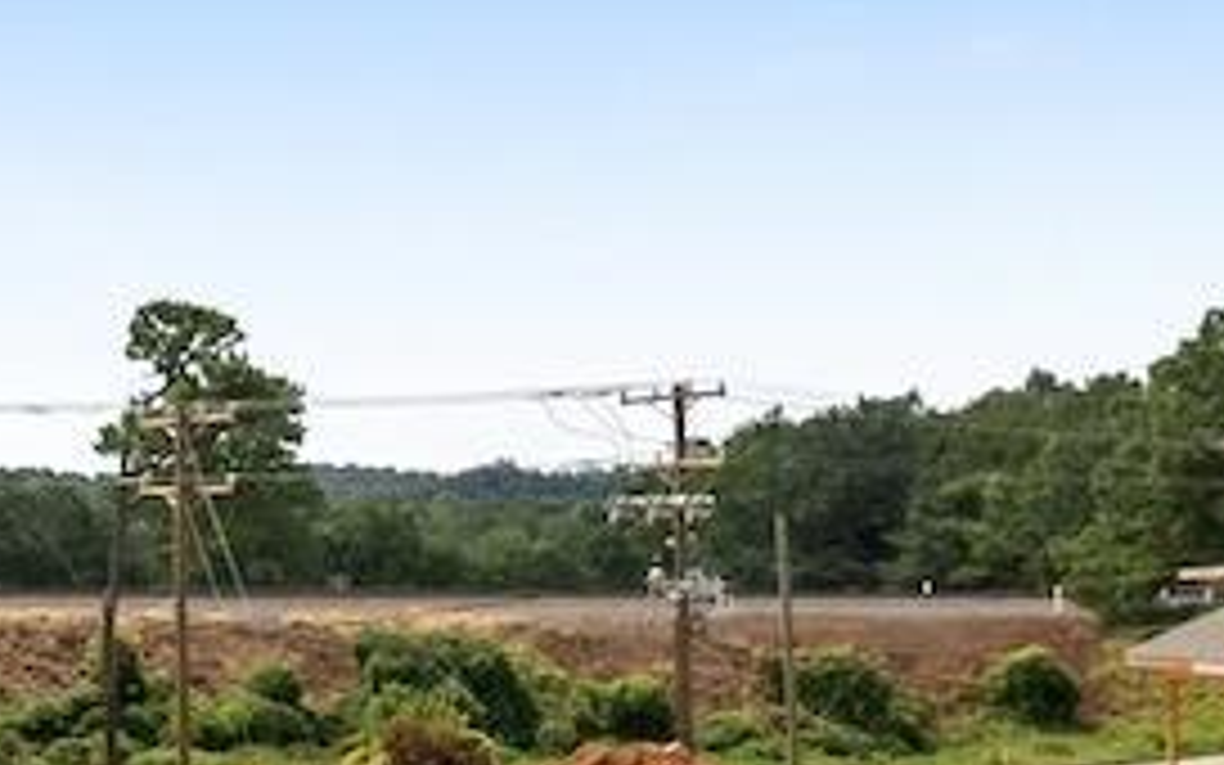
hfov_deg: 15.3
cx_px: -1332
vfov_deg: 12.4
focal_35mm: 105
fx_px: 3503
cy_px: 691
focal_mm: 14
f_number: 5.6
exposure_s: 1/2500
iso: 400
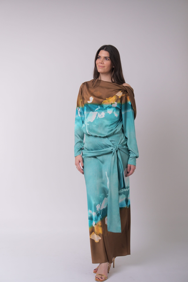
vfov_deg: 37.8
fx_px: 411
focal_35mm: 52
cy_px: 141
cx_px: 94
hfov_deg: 25.8
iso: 400
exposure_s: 1/250
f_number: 5.6
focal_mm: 35
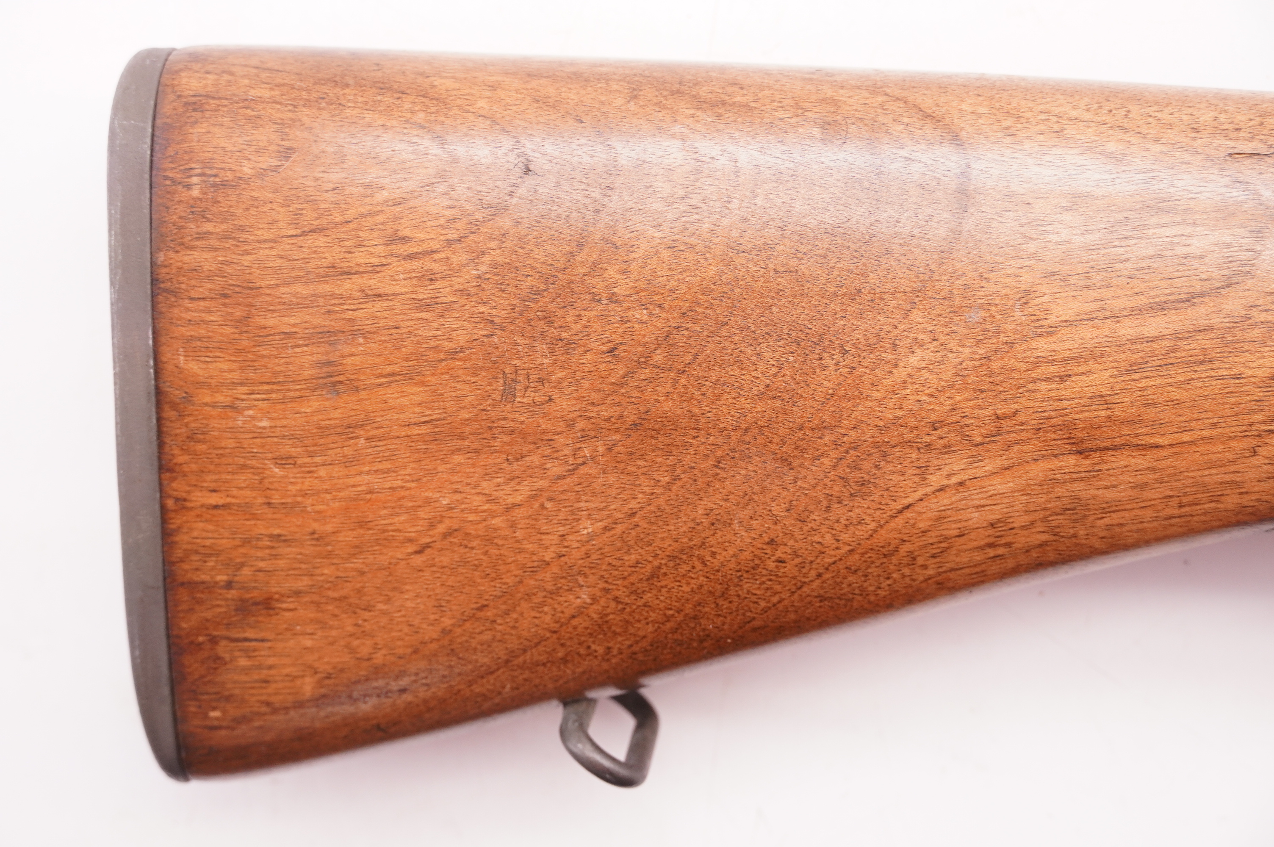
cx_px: 637
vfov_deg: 21.0
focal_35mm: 64
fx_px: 2281
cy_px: 424
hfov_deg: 31.2
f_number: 5.6
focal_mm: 43
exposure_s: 1/125
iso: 800
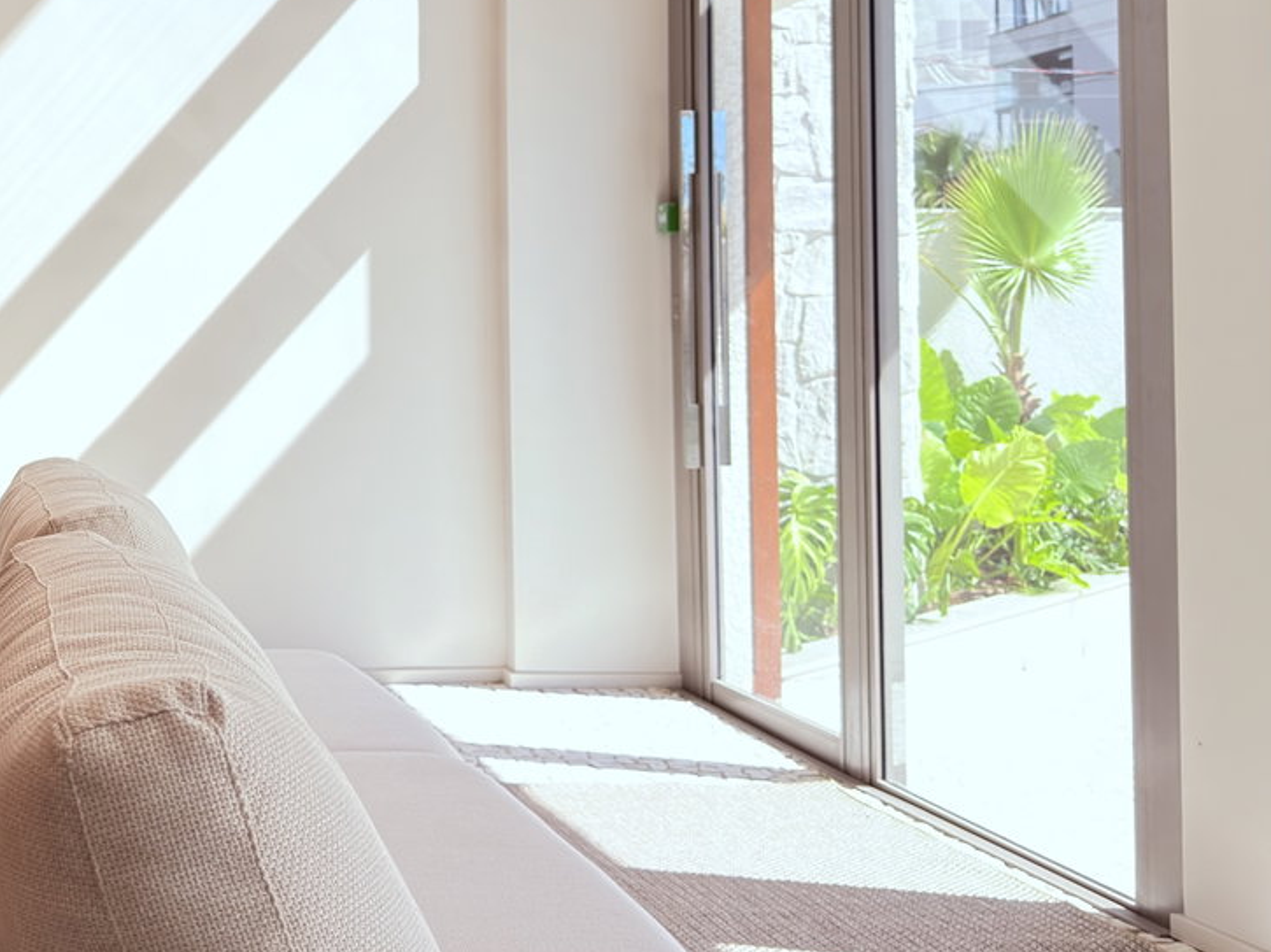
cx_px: 81
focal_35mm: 53
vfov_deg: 27.3
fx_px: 1945
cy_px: 310
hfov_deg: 33.8
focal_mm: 6.76
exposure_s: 1/461
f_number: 1.78
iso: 100
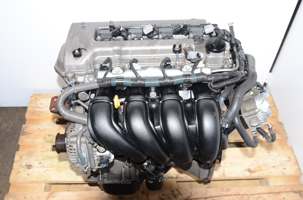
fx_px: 328
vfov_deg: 34.1
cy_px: 100
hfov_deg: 49.6
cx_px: 152
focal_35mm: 39
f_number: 5
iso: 100
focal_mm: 26
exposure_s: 1/60
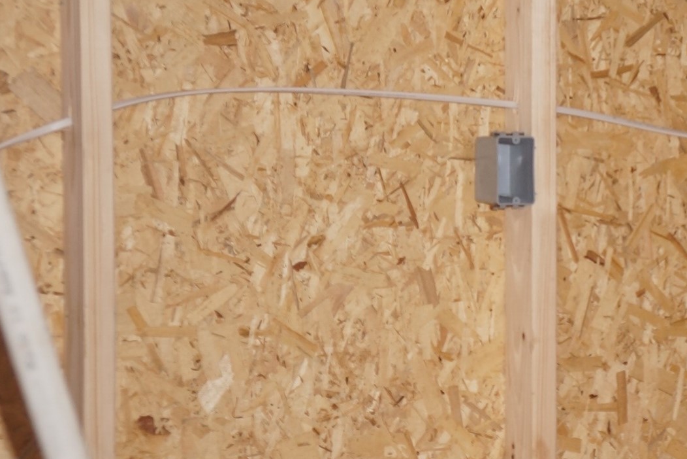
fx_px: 1833
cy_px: 217
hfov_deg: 20.6
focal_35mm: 96
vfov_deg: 14.3
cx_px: 664
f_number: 4
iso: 400
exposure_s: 1/60
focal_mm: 31
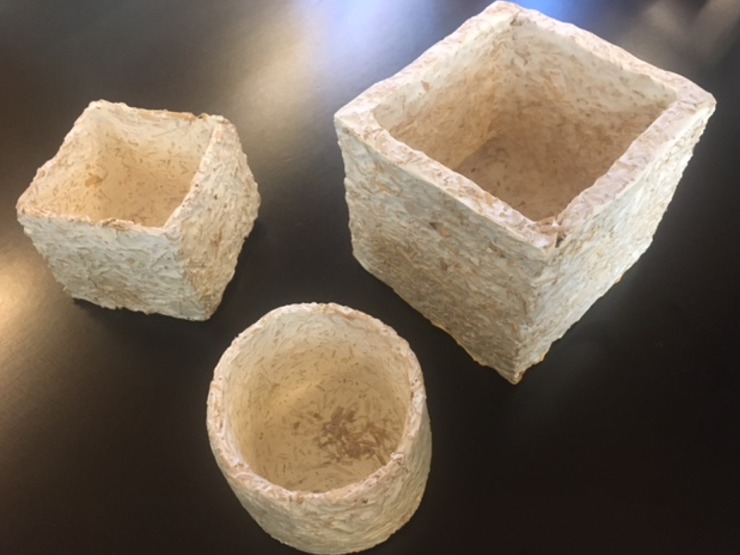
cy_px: 279
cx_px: 368
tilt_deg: -55.5
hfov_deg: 60.0
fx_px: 641
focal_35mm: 30
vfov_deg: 46.8
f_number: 2.2
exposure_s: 1/25
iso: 200
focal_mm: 4.15
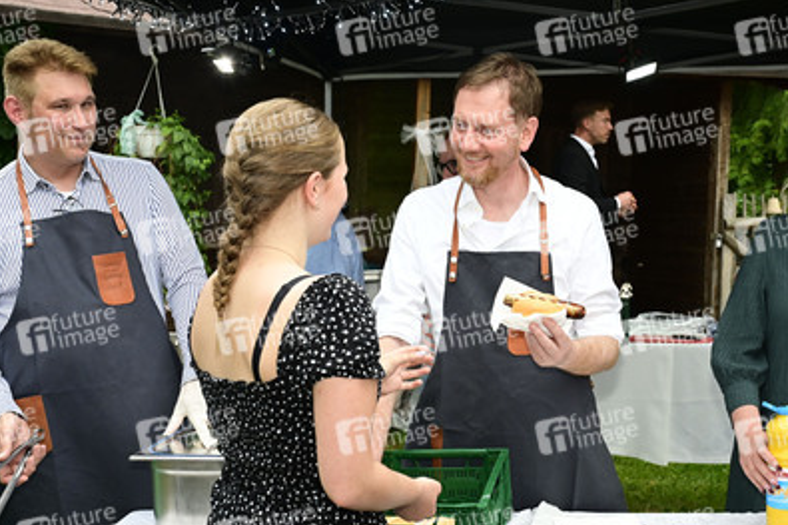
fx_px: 875
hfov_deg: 48.5
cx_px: 414
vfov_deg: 33.4
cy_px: 281
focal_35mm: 40
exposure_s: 1/200
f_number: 6.3
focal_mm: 35
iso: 2000
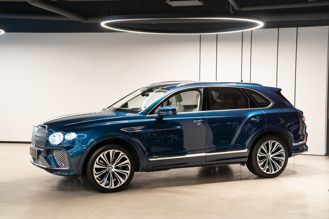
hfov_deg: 35.6
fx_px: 512
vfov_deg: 24.2
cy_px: 110
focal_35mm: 56
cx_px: 164
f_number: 2.8
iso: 1250
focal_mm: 56
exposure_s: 1/100
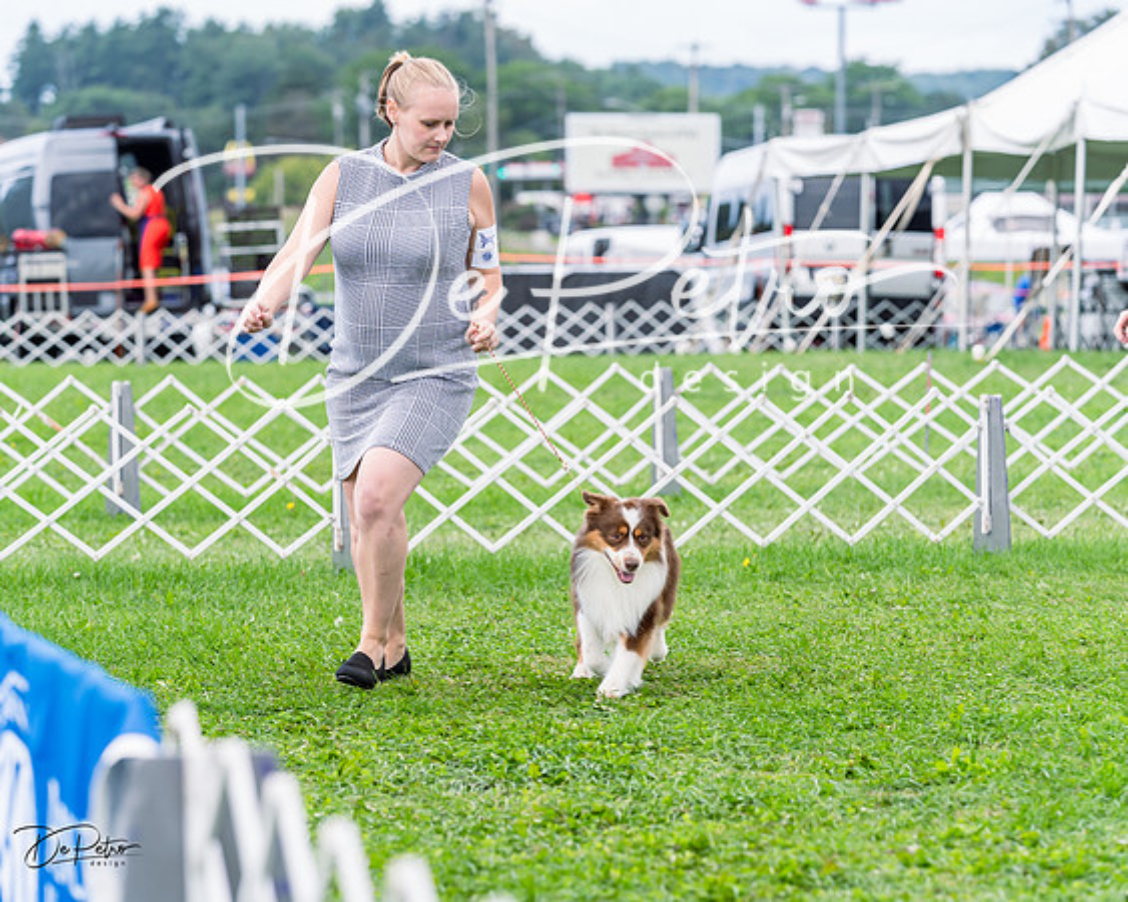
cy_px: 451
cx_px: 564
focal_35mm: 149
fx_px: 4961
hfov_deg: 13.0
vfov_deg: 10.4
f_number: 4.5
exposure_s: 1/640
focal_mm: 132
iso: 400
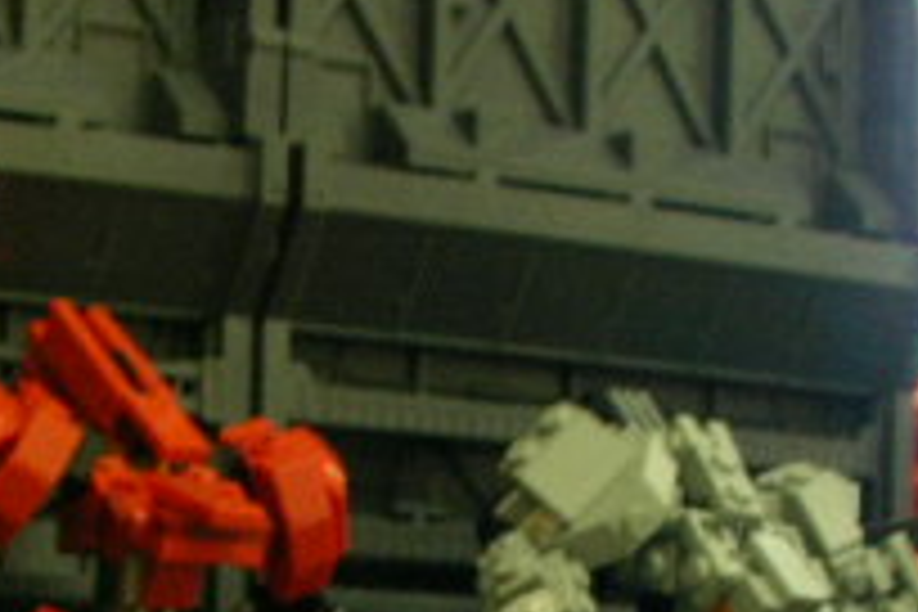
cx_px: 86
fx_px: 3162
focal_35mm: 124
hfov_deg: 16.3
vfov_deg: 10.9
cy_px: 729
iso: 100
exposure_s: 1/11.4
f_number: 3.5
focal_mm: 5.8
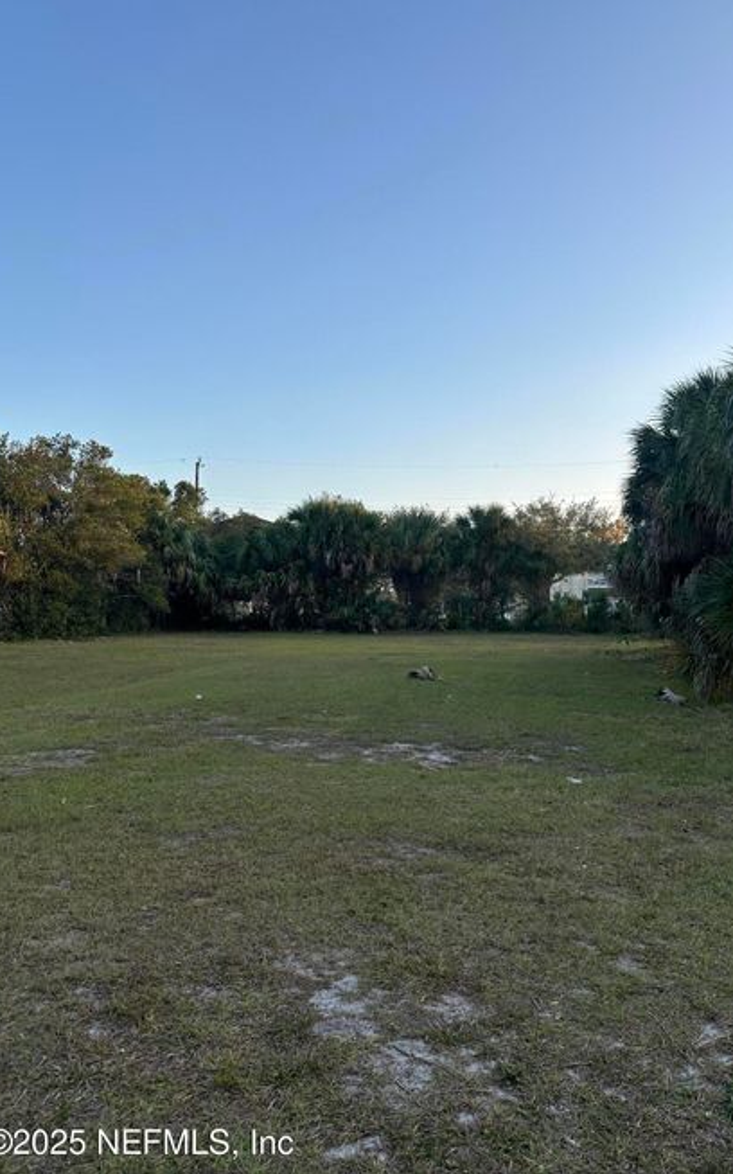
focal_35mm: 26
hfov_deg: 47.4
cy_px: 598
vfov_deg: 70.4
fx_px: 831
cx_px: 433
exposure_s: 1/1095
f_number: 1.78
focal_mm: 6.86
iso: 80
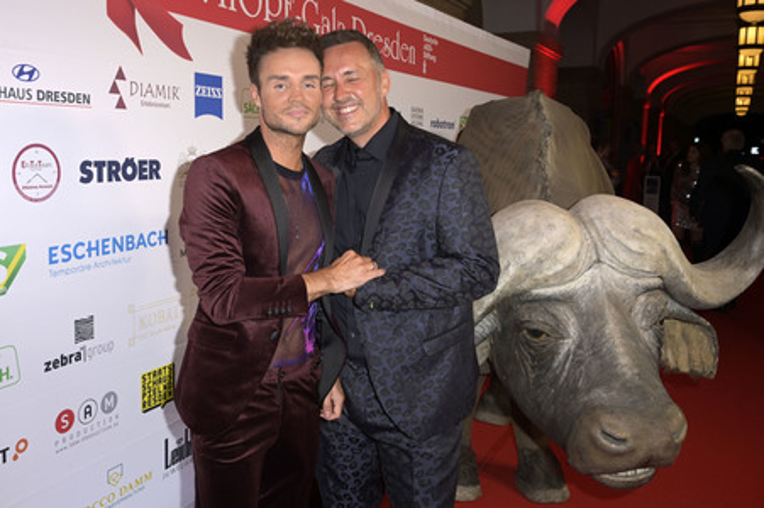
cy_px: 254
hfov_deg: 60.3
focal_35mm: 31
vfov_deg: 42.3
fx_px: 657
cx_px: 382
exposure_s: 1/250
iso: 640
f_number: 5.6
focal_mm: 31
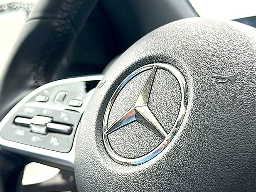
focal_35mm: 50
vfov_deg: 29.1
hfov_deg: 38.2
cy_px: 103
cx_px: 130
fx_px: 370
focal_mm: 6.86
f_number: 1.78
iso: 100
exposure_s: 1/156
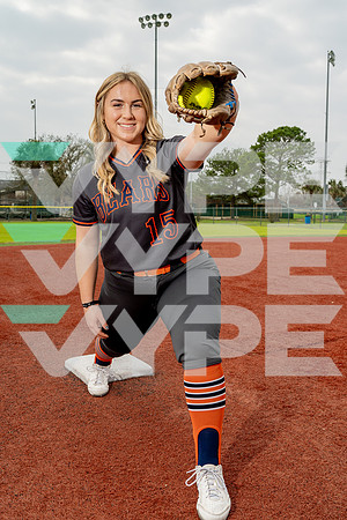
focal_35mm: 35
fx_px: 506
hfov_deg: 37.9
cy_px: 260
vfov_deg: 54.4
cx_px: 174
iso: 125
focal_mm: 35
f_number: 8
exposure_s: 1/250
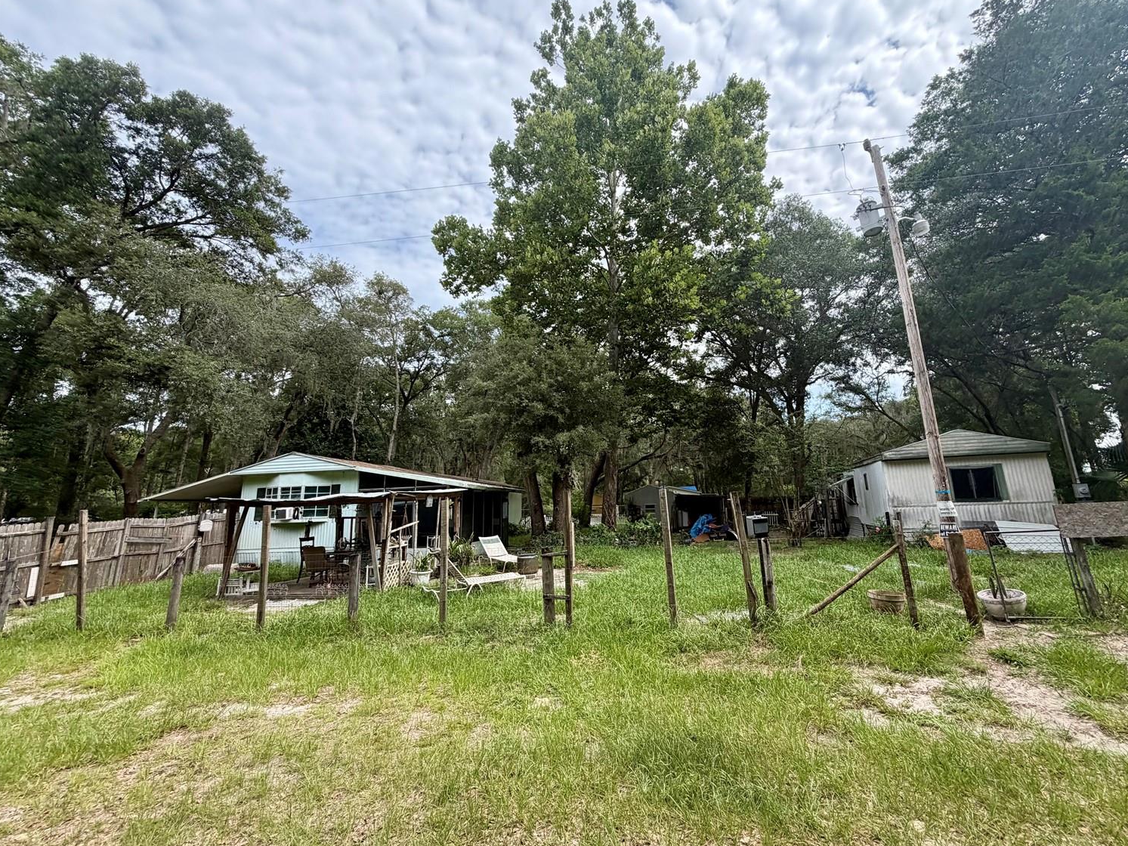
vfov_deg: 81.7
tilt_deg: +17.1
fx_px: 489
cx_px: 600
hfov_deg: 98.0
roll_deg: +2.3
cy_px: 399
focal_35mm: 15
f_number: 2.2
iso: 40
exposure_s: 1/751
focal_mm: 2.22
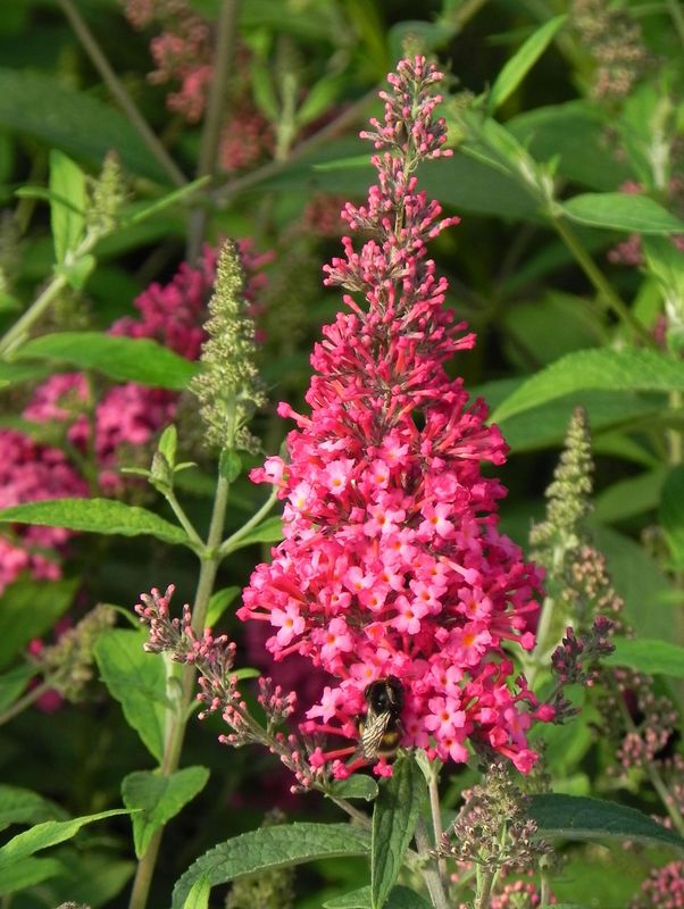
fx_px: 8860
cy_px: 454
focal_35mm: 337
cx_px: 342
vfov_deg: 5.9
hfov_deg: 4.4
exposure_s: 1/400
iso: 160
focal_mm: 59.9
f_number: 5
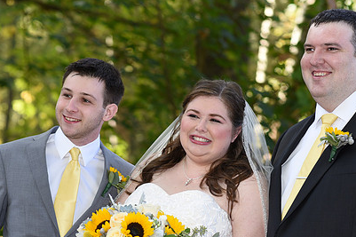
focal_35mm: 123
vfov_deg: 11.1
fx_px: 1216
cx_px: 191
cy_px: 131
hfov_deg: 16.7
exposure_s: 1/200
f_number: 3.5
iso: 200
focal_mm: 85
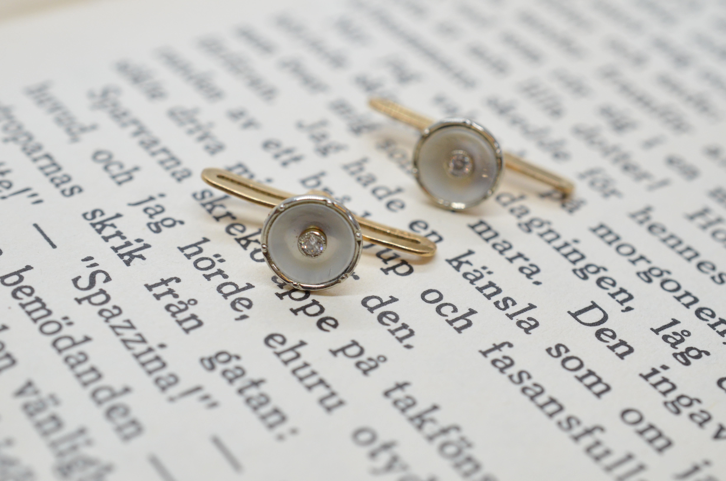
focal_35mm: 60
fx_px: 1207
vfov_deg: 22.5
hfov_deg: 33.5
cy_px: 240
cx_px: 363
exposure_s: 1/200
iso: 1000
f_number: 9
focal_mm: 40
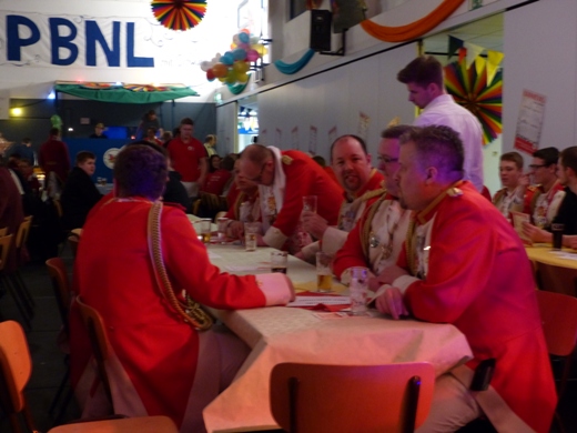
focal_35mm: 49
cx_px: 288
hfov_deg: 38.9
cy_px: 216
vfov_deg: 29.7
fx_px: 817
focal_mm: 8.7
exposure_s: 1/8
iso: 400
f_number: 2.8
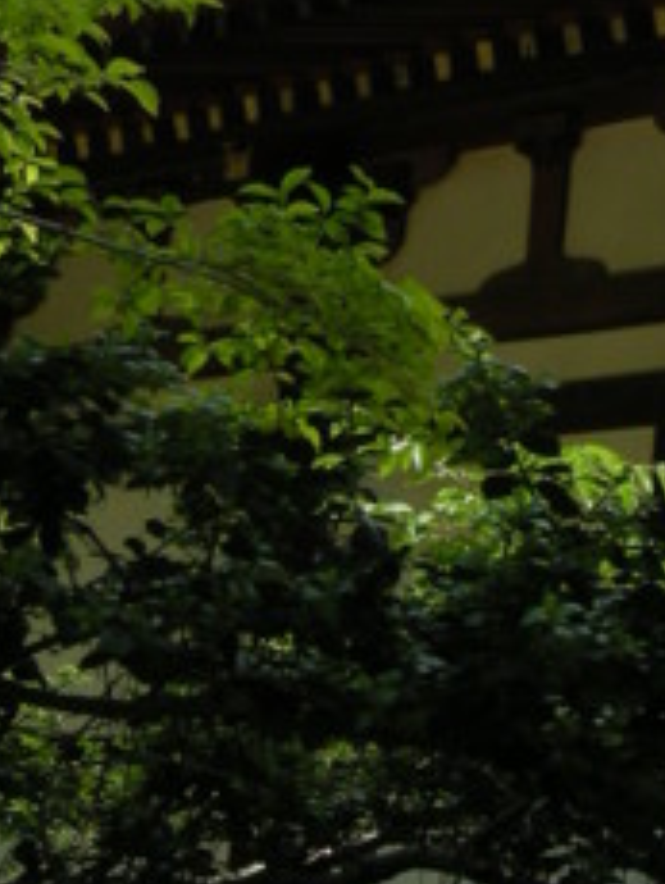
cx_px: 1007
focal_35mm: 153
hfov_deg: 9.4
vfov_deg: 12.6
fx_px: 3912
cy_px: -135
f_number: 3.1
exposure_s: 1/444
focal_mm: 7.1
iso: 50
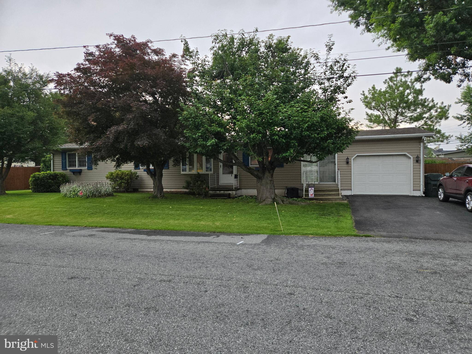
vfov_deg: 58.9
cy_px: 177
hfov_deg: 73.9
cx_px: 236
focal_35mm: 23
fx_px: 314
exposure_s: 1/508
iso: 160
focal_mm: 5.4
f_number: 1.8
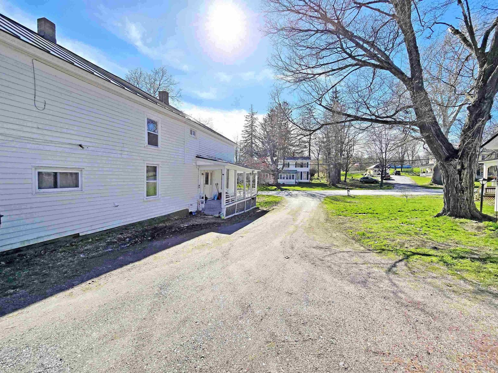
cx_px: 249
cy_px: 186
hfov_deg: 106.2
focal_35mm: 13
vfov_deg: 89.9
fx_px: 187
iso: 50
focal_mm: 2.2
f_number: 2.2
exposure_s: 1/3436
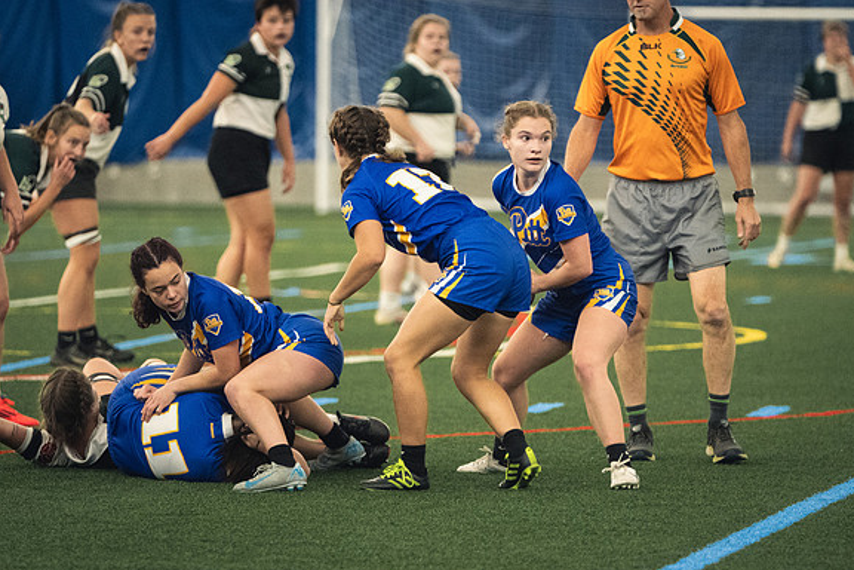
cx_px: 428
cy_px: 285
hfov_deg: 6.8
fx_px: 7164
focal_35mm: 302
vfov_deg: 4.6
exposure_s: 1/500
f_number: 2.8
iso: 8000
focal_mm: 200
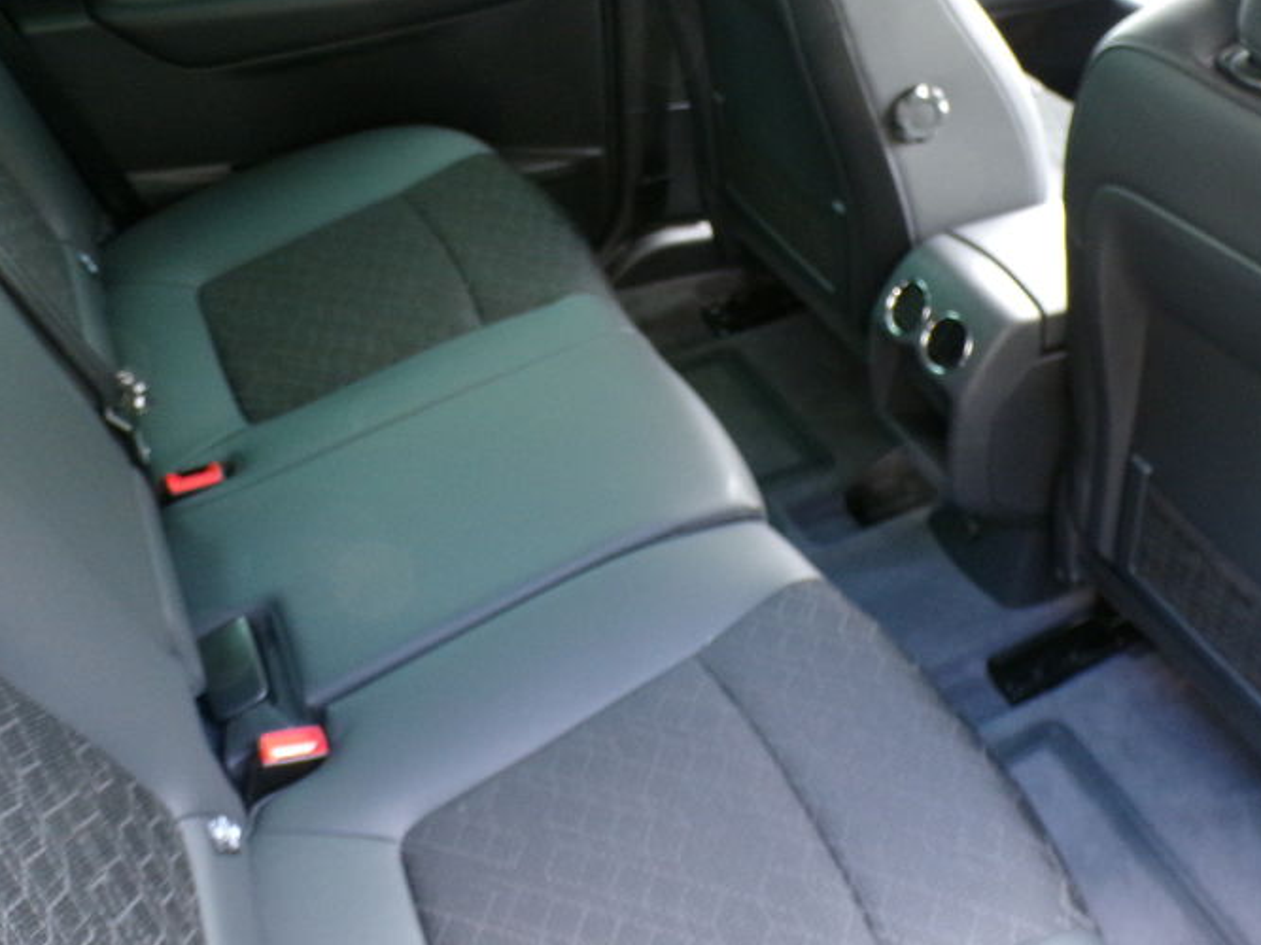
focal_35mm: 36
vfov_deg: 39.0
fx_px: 1311
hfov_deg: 50.9
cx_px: 779
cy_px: 293
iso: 451
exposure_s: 1/17
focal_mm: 4.3
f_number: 3
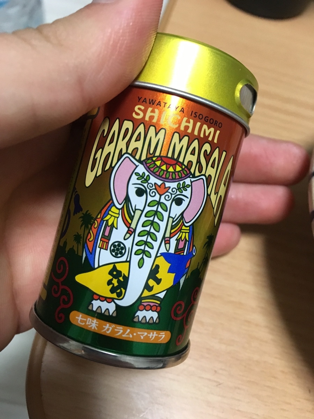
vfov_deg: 61.7
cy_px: 210
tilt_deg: -60.5
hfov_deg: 48.2
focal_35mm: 29
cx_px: 157
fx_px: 351
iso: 200
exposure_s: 1/30
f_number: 2.2
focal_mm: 4.15
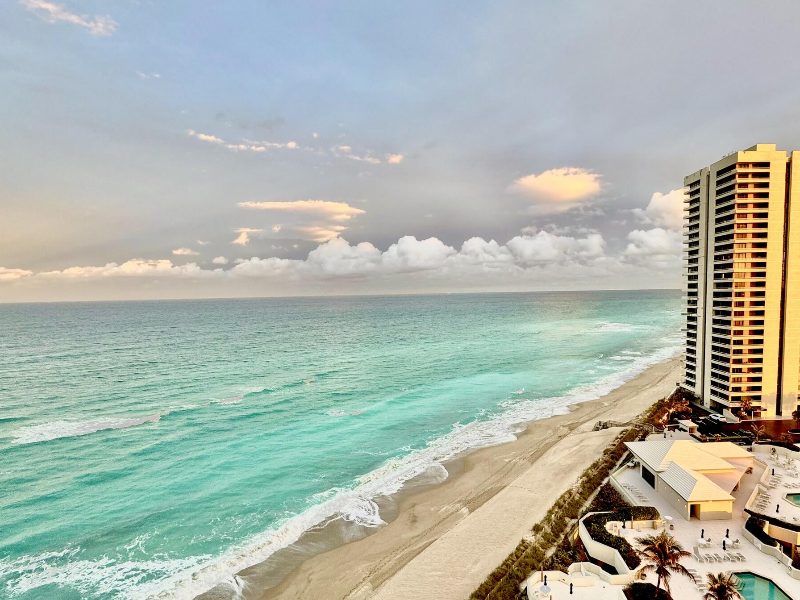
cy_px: 325
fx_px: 370
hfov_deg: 94.4
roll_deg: +1.6
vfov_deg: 78.0
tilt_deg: -4.2
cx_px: 420
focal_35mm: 16
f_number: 2.2
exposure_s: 1/99
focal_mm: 2.22
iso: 64
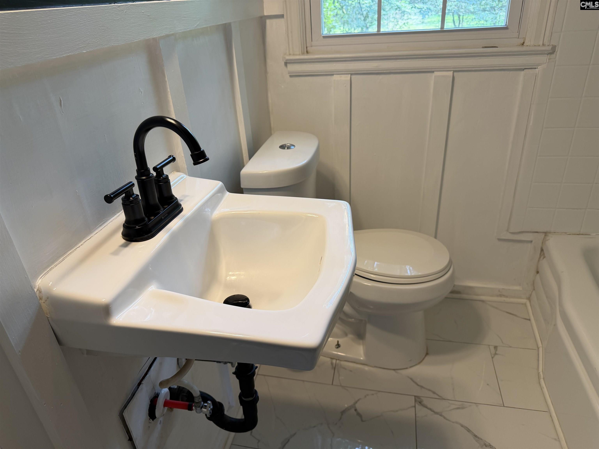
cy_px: 224
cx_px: 300
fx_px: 415
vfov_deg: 56.8
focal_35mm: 24
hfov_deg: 71.6
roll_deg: +3.2
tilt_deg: -27.2
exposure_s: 1/120
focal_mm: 6.76
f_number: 1.78
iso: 125
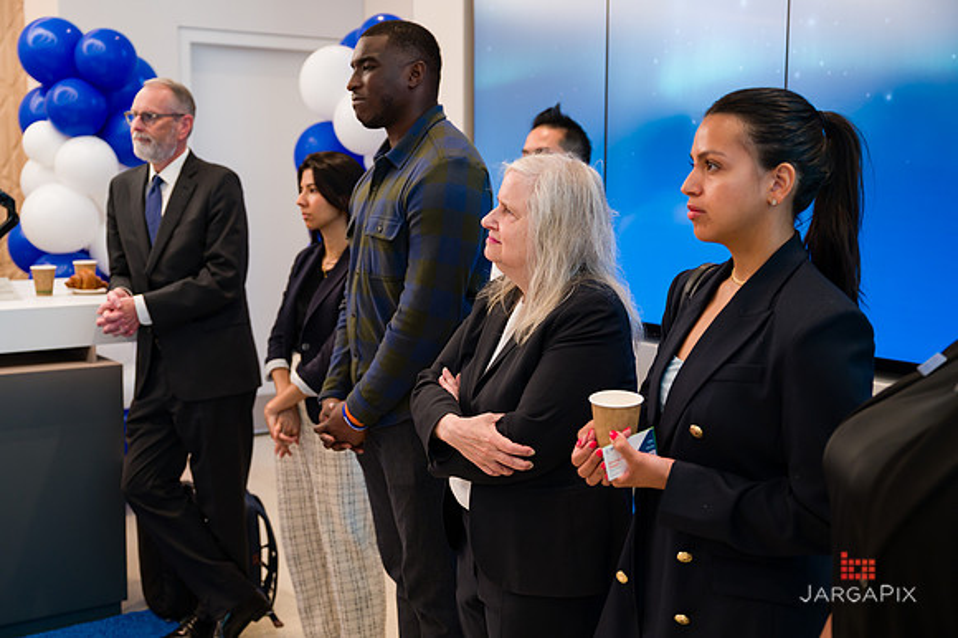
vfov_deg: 30.7
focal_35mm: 44
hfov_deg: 44.8
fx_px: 1163
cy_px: 319
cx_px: 479
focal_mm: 43
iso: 400
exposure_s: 1/200
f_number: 3.2
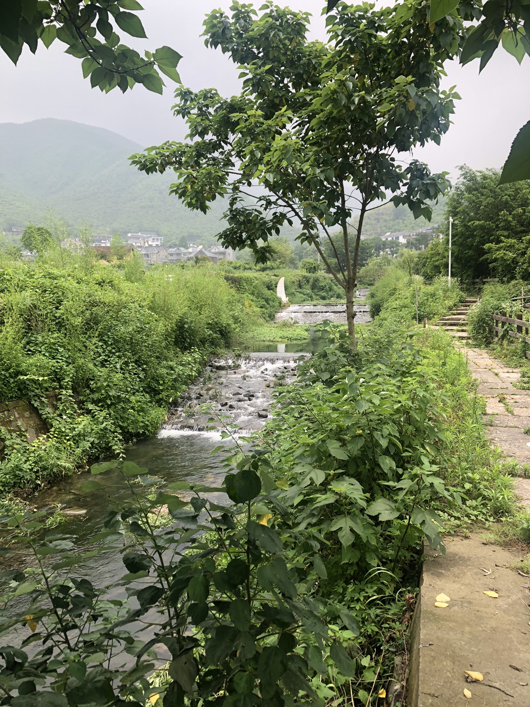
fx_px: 572
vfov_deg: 63.4
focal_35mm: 28
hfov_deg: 49.7
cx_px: 265
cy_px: 354
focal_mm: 3.99
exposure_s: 1/960
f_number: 1.8
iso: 20
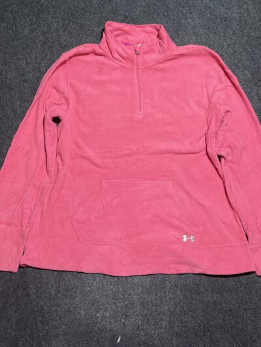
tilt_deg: -54.2
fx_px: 261
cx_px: 130
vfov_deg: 67.3
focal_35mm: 26
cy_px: 174
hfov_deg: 53.1
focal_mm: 4.2
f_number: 1.6
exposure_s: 1/100
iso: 125
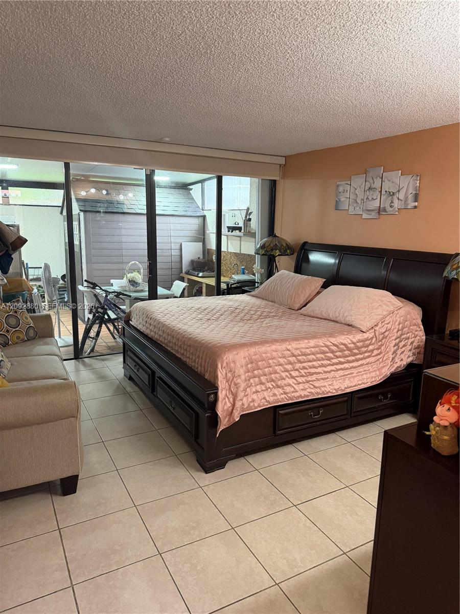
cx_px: 230
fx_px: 425
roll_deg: -2.4
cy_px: 307
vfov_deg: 71.6
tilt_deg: -10.9
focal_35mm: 24
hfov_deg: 56.8
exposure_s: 1/60
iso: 400
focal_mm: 6.76
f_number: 1.78
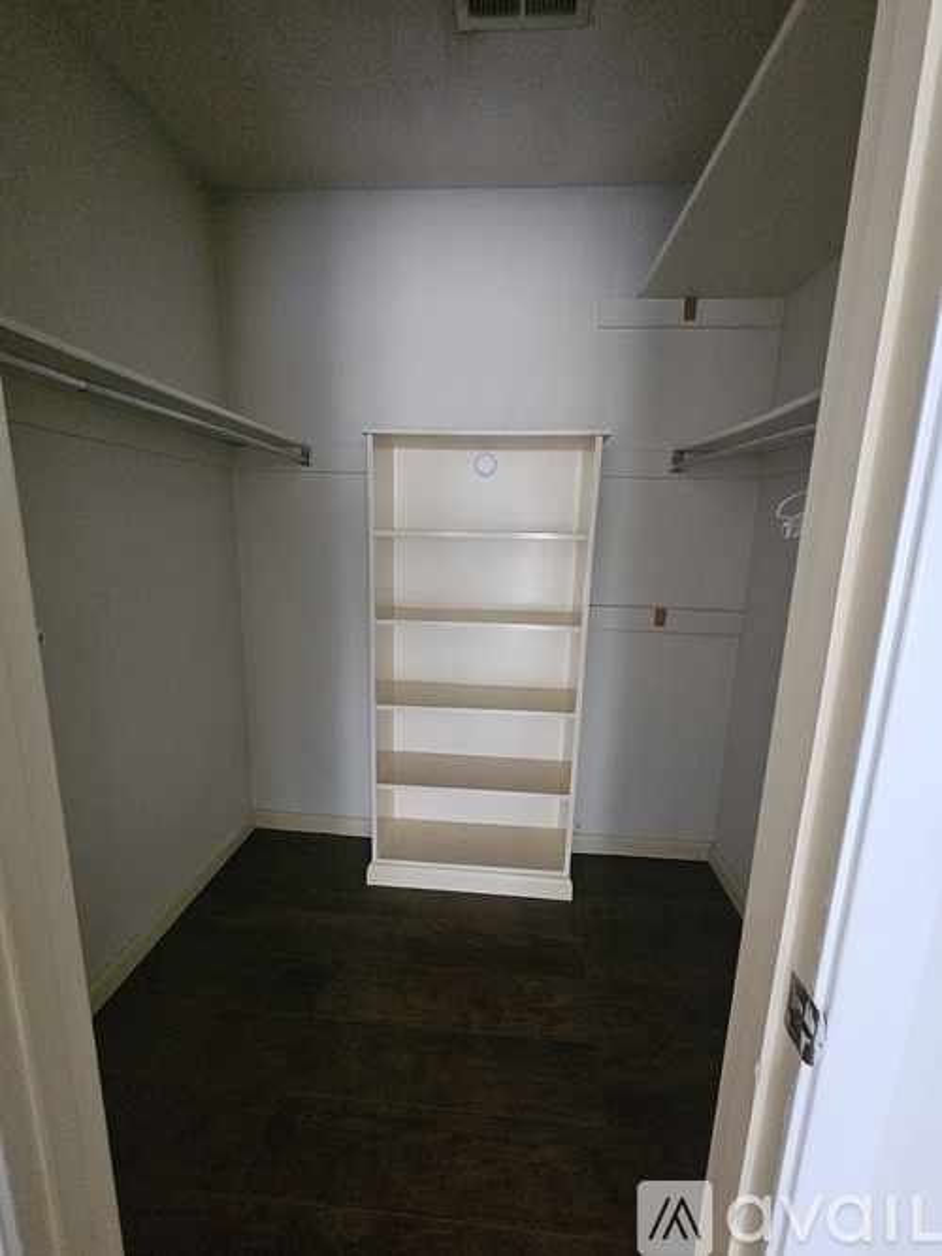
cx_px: 471
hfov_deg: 89.9
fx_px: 472
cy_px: 628
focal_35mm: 13
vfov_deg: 106.2
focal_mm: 2.2
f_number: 2.2
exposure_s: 1/24
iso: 800
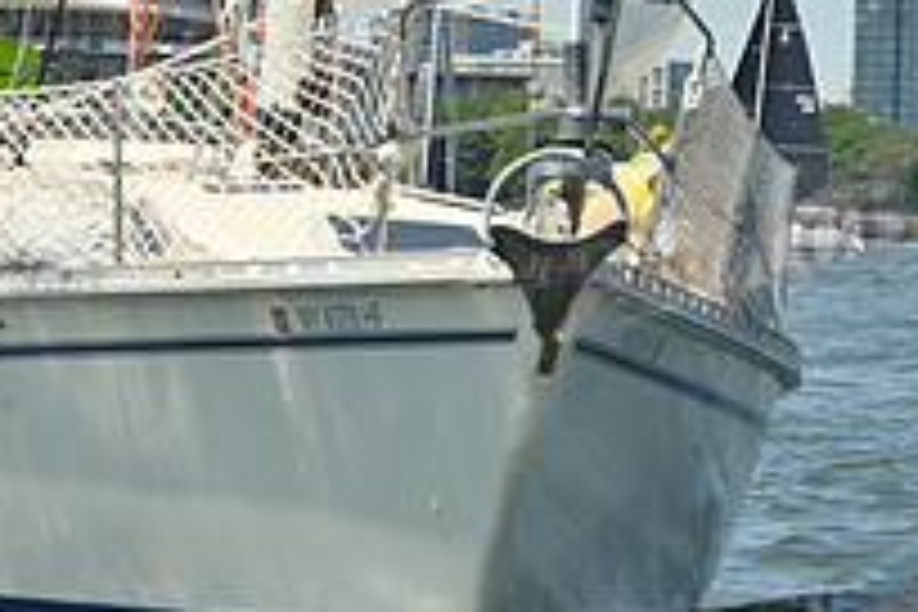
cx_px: 338
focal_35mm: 569
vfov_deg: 2.4
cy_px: 47
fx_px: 14508
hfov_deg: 3.6
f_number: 10
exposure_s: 1/1000
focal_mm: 200
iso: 320
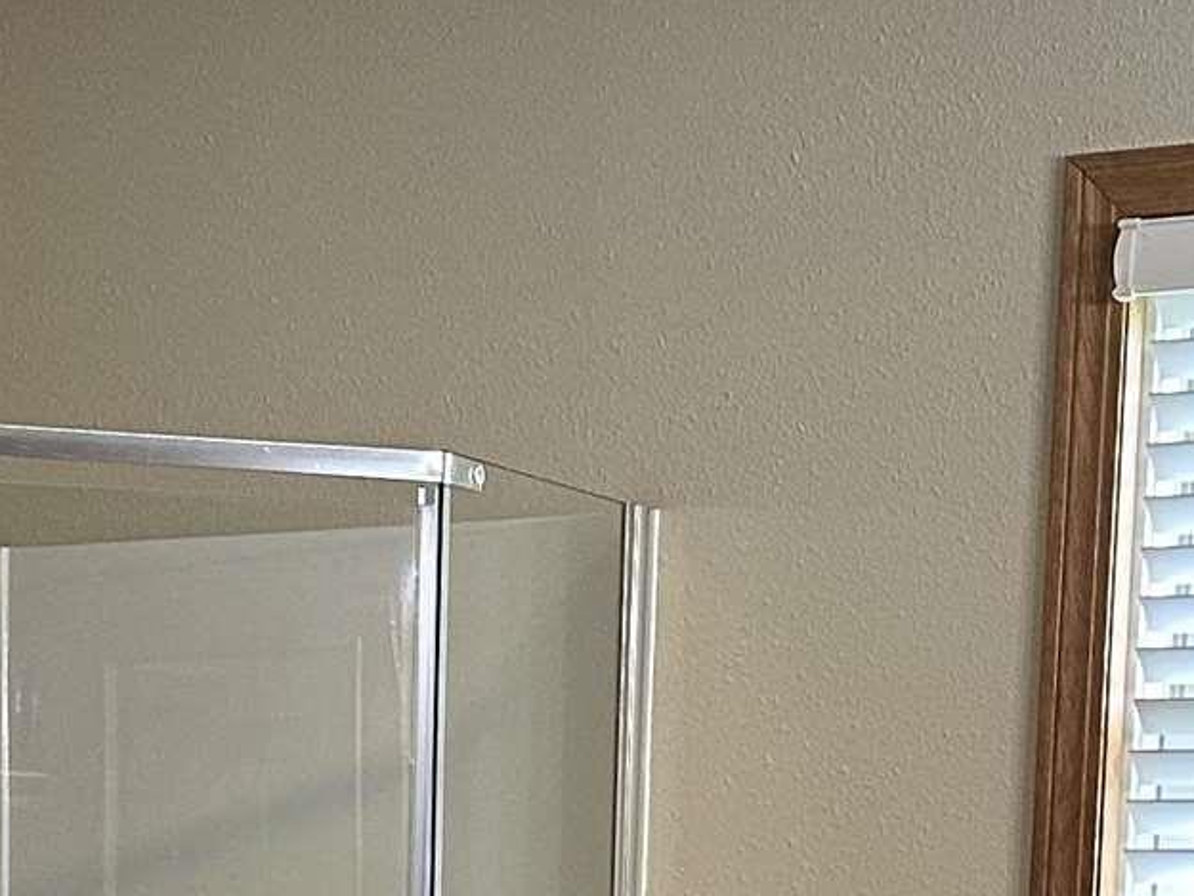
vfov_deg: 11.9
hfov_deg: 16.6
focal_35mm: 118
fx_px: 4071
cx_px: 225
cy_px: 1400
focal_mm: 6.86
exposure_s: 1/60
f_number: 1.78
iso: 250
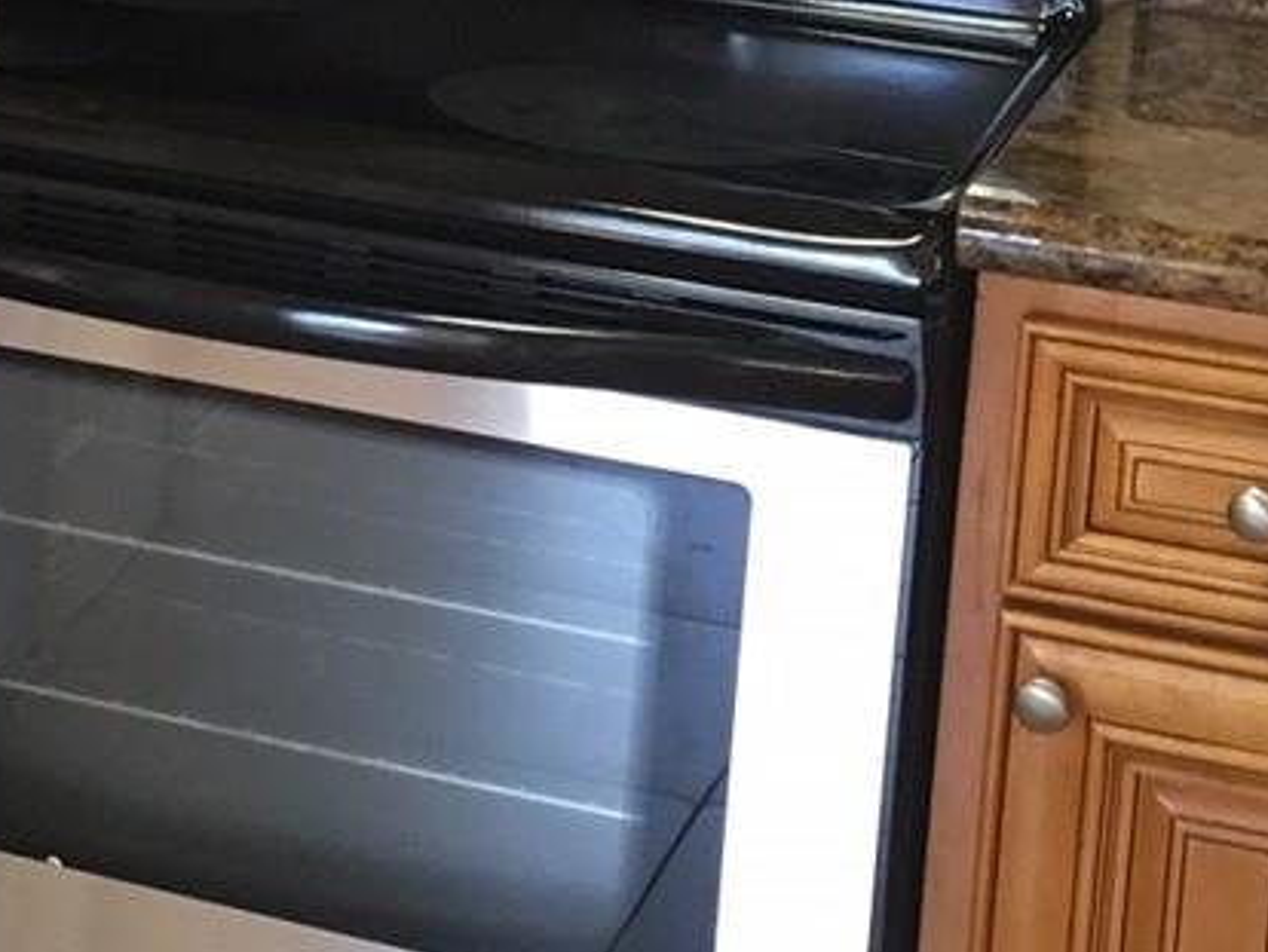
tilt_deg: -8.1
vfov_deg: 12.8
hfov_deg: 16.6
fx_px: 4105
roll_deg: -3.2
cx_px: -386
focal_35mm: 112
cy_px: -321
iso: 100
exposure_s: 1/30
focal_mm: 4.15
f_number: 2.2
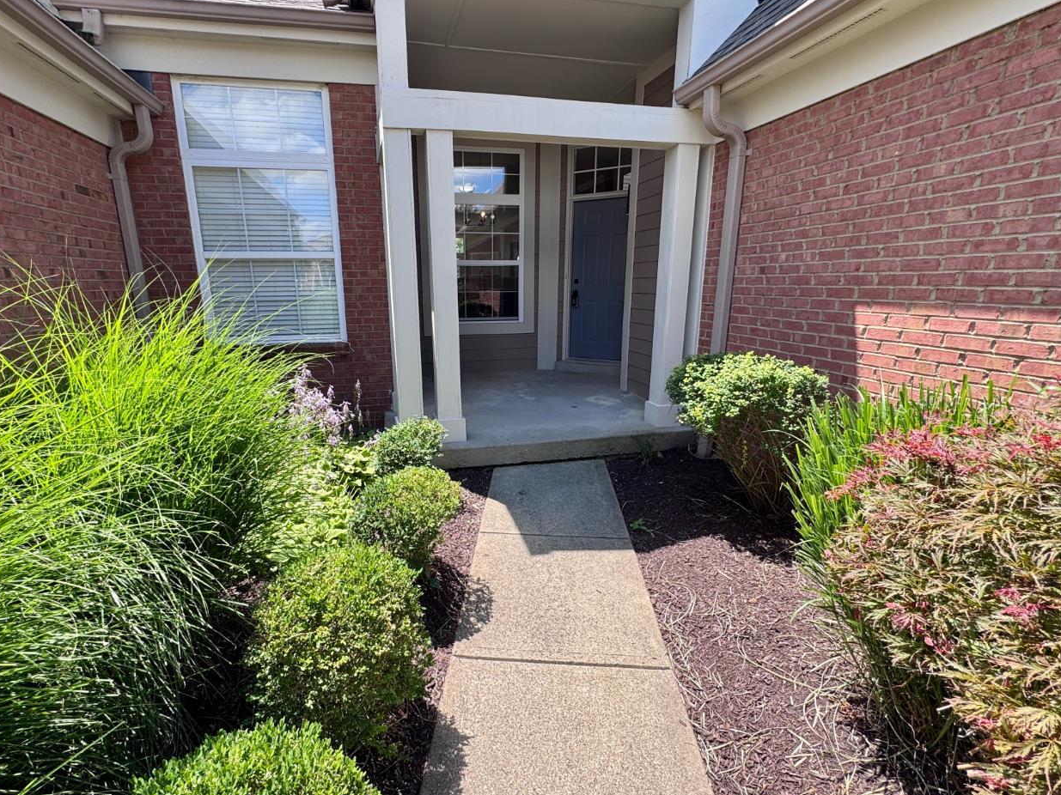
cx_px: 498
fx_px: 521
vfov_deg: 74.7
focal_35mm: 17
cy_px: 412
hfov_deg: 90.9
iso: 40
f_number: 2.2
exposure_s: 1/409
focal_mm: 2.22
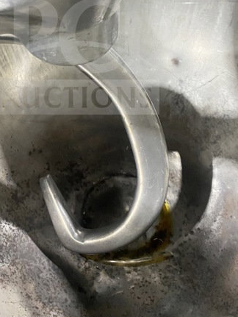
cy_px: 56
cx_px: 76
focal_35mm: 49
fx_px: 449
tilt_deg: -48.1
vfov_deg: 37.3
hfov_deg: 29.5
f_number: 1.8
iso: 500
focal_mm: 4.25
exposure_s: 1/51
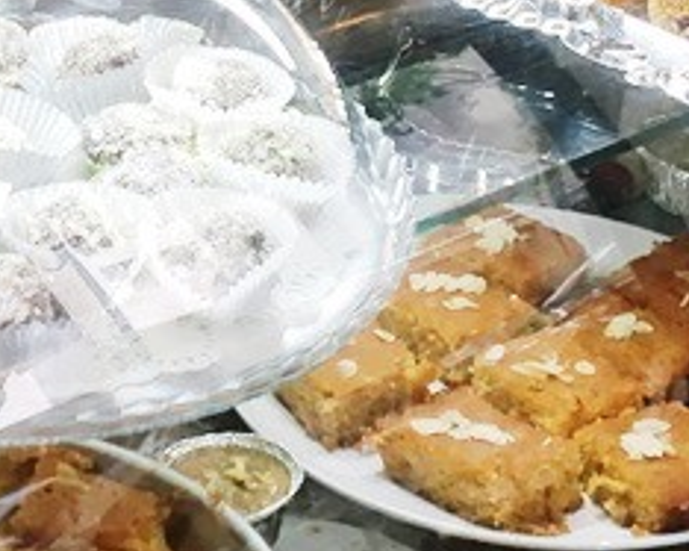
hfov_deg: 15.4
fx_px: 2528
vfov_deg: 12.2
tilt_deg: -25.8
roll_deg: -0.4
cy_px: -50
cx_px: 80
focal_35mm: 124
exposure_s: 1/33
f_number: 2.2
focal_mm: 4.15
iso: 32
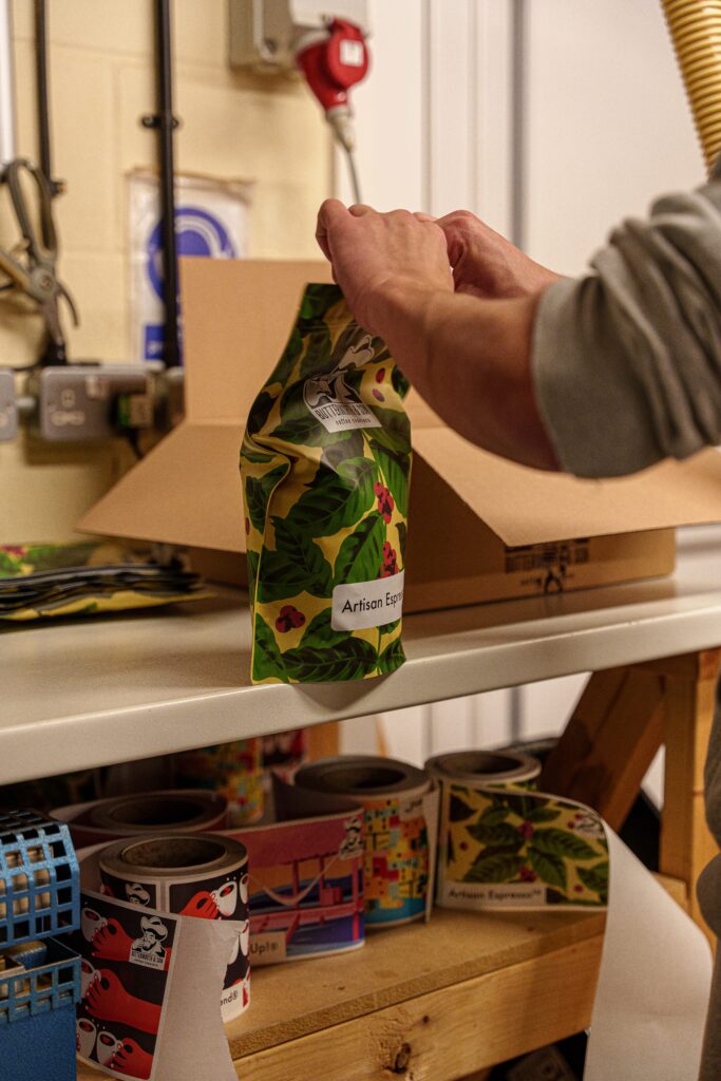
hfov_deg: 25.3
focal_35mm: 54
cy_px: 540
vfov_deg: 37.2
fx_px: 1607
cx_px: 360
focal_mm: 53.5
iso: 800
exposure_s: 1/60
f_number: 2.8
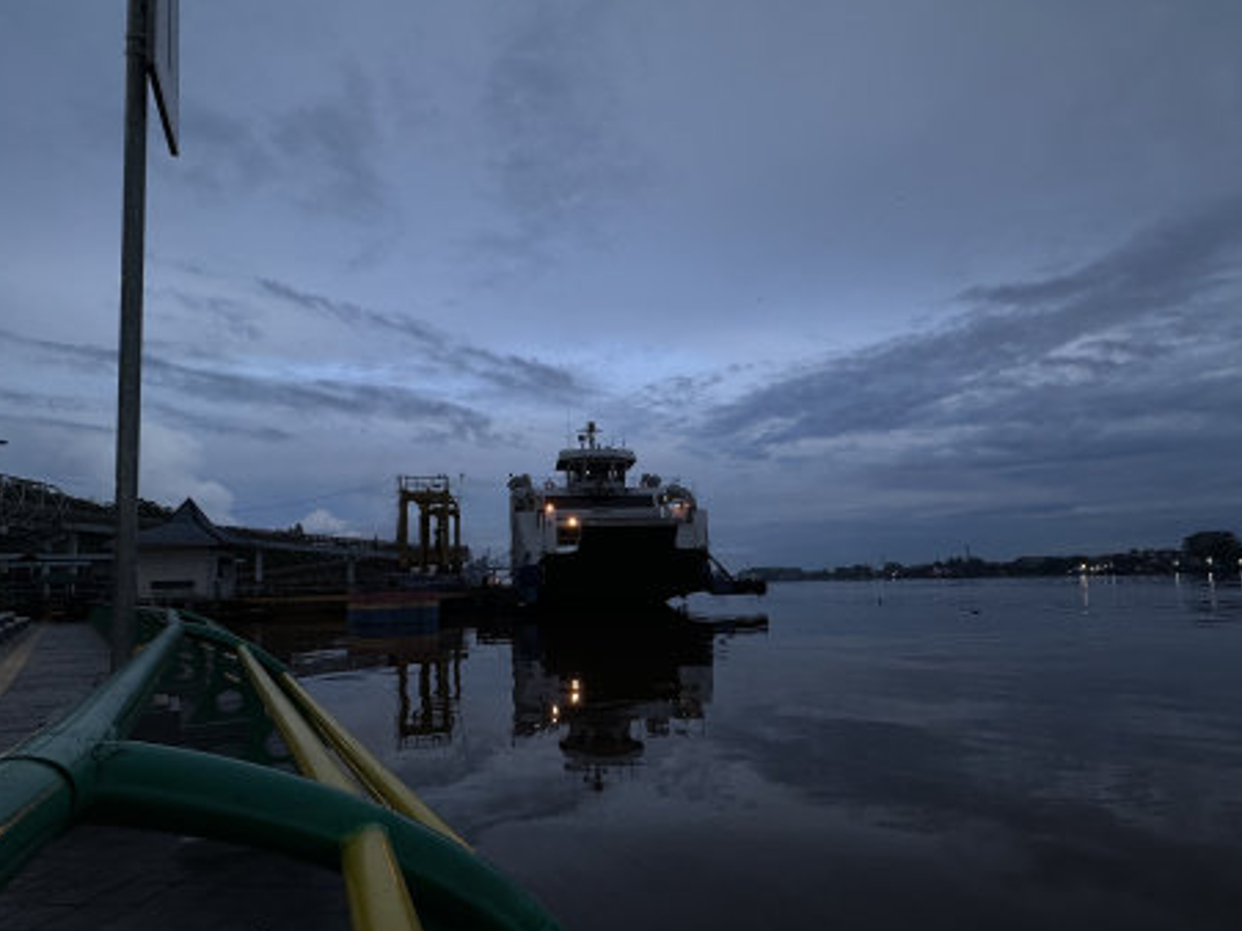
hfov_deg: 84.6
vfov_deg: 68.3
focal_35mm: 19
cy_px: 533
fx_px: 682
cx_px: 653
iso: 100
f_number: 2.2
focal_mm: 2.22
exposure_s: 1/100
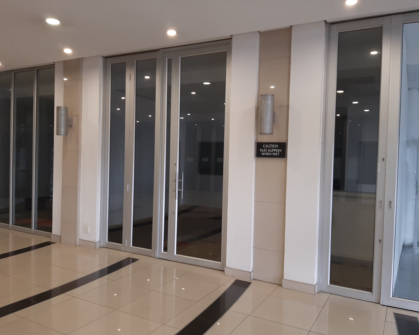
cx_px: 212
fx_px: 360
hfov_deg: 60.4
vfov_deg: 50.0
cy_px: 168
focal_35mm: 29
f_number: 1.7
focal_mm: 3.93
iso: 125
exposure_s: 1/50
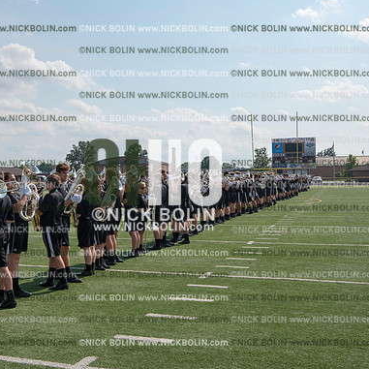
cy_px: 185
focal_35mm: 44
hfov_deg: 38.2
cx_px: 153
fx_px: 531
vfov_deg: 38.3
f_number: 5.6
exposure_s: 1/1250
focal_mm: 34
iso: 200
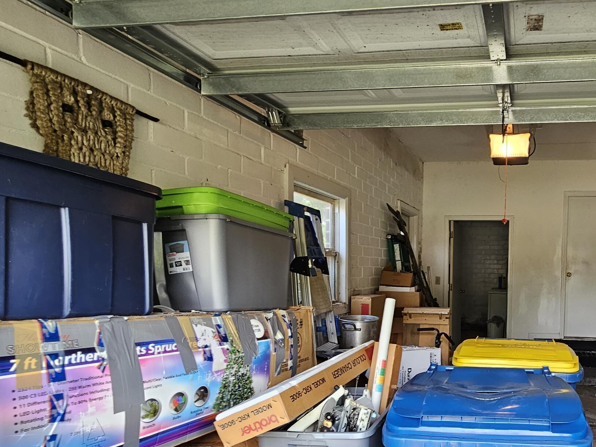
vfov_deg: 55.5
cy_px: 303
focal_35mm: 24
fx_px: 413
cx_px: 476
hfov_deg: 65.2
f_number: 2.2
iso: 100
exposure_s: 1/77
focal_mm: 2.2
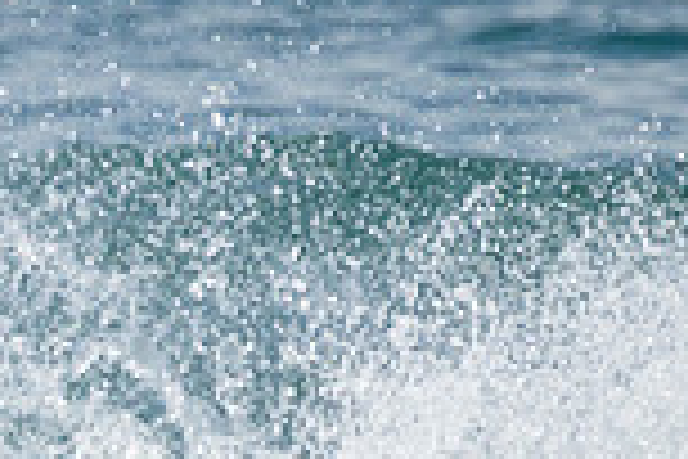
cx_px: -148
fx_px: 57826
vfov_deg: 0.5
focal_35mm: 3026
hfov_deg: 0.7
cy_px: 767
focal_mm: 800
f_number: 11
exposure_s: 1/1250
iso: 2200
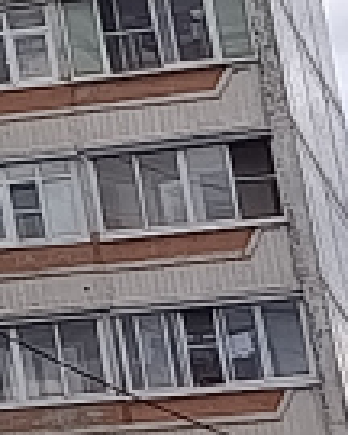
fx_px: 4249
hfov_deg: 4.0
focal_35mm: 330
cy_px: -572
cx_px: -1592
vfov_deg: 5.7
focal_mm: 6.11
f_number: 1.7
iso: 50
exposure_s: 1/197
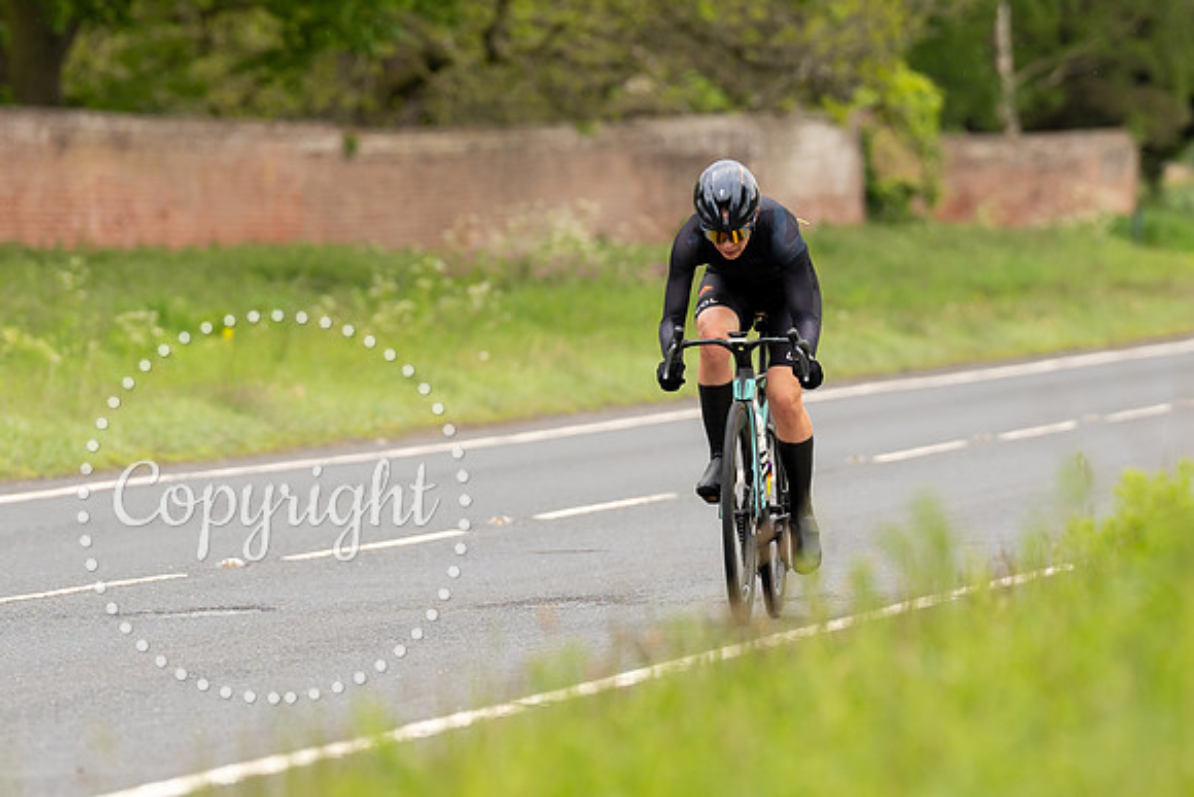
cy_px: 217
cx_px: 707
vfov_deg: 3.1
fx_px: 14489
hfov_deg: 4.7
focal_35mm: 437
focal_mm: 200
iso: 320
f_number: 3.5
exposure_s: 1/1000
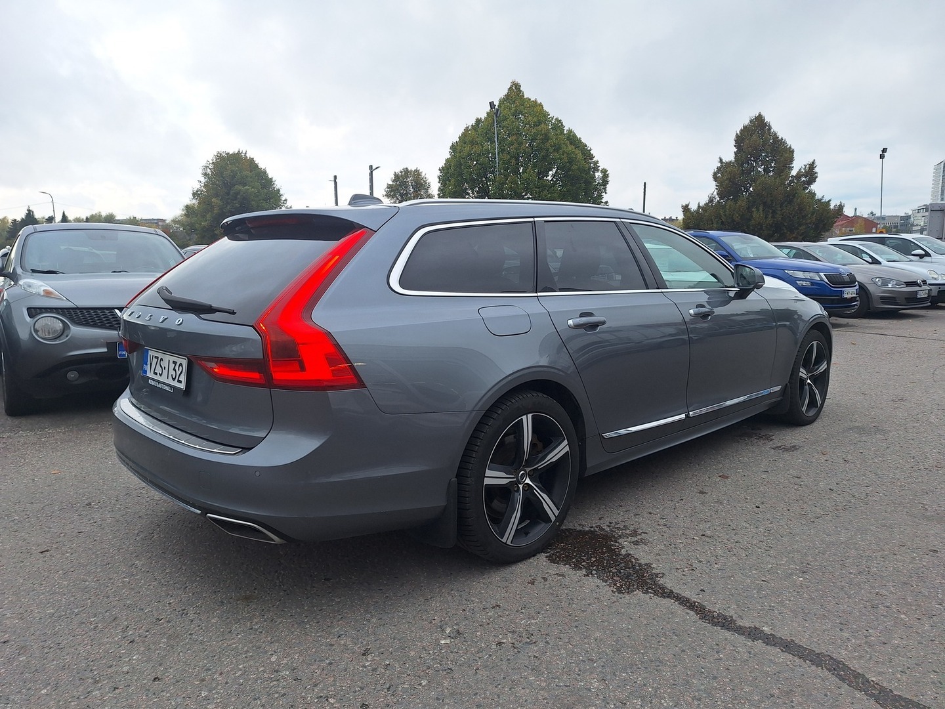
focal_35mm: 23
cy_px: 354
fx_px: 628
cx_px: 472
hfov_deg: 73.9
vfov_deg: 58.9
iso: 40
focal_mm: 5.54
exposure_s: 1/507
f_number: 1.8
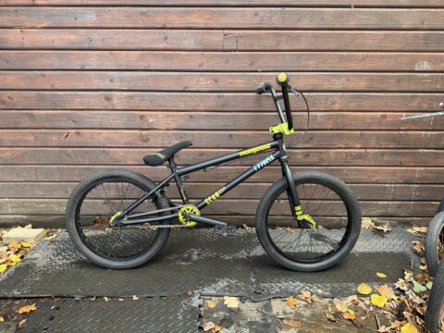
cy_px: 166
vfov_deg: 56.8
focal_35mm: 24
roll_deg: +0.0
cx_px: 222
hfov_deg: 71.6
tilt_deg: -14.7
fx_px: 308
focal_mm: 6.76
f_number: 1.78
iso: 200
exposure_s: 1/121
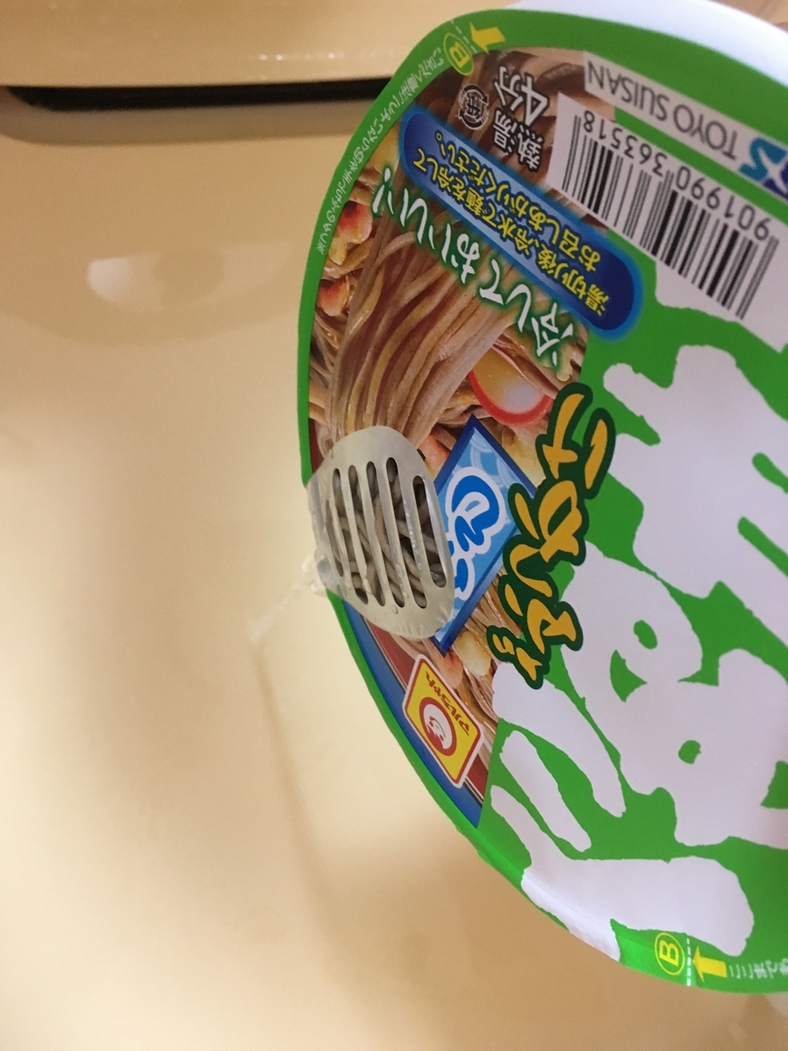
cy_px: 526
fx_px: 880
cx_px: 394
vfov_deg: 61.7
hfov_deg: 48.2
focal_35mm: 29
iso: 200
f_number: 2.2
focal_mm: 4.15
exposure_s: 1/24
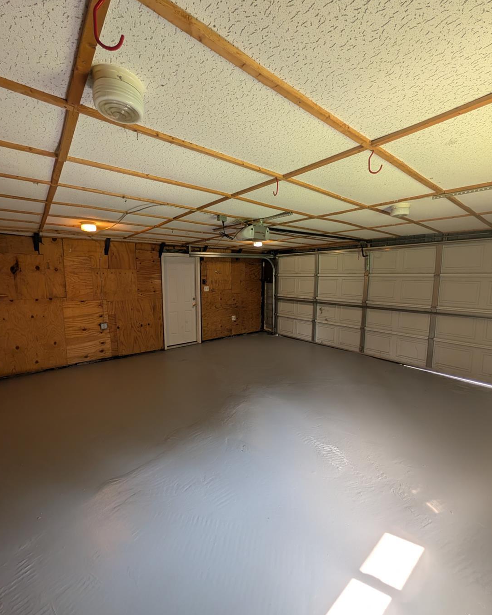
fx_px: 237
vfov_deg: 104.8
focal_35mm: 13
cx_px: 245
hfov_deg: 92.2
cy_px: 310
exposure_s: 1/78.9
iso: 60
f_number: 1.7
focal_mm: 2.02
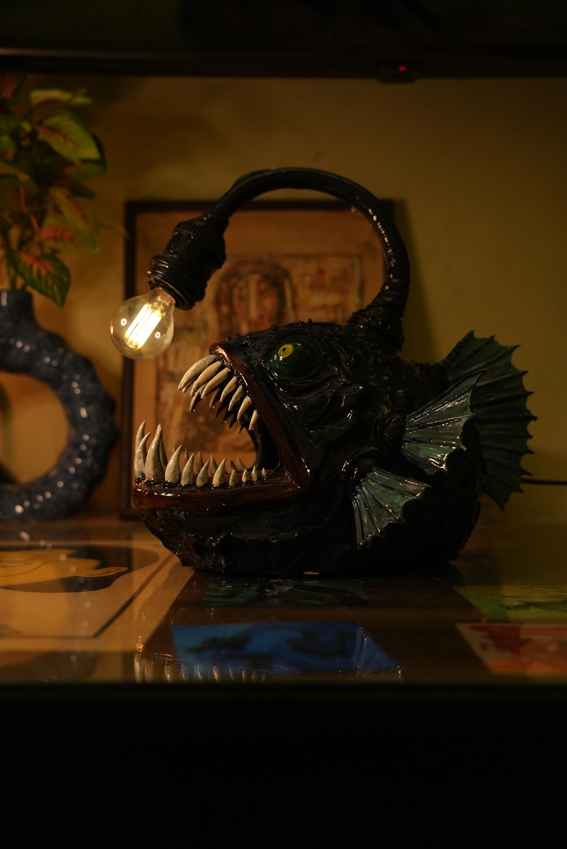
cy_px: 424
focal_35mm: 43
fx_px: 1010
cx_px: 284
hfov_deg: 31.4
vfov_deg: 45.6
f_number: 4
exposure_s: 1/200
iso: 2500
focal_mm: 42.8
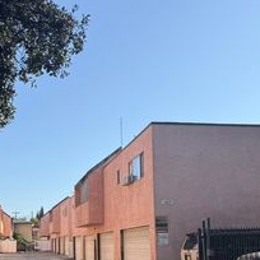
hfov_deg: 32.1
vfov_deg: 31.8
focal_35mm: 52
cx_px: 60
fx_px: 442
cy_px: 212
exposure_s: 1/3425
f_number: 1.78
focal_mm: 6.76
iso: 80
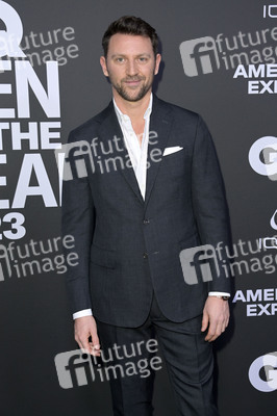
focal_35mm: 52
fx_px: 601
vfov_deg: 38.2
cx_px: 138
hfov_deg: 25.9
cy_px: 208
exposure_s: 1/250
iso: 1000
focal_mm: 52
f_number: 5.6
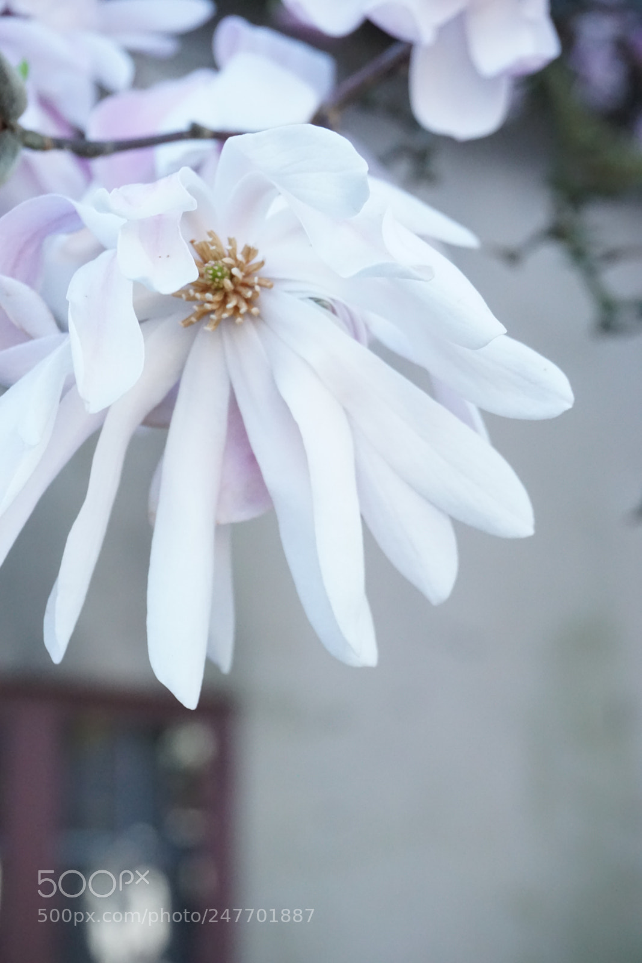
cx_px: 321
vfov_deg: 29.9
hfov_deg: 20.2
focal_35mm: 68
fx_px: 1805
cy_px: 482
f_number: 7.1
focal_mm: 45
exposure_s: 1/640
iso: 3200
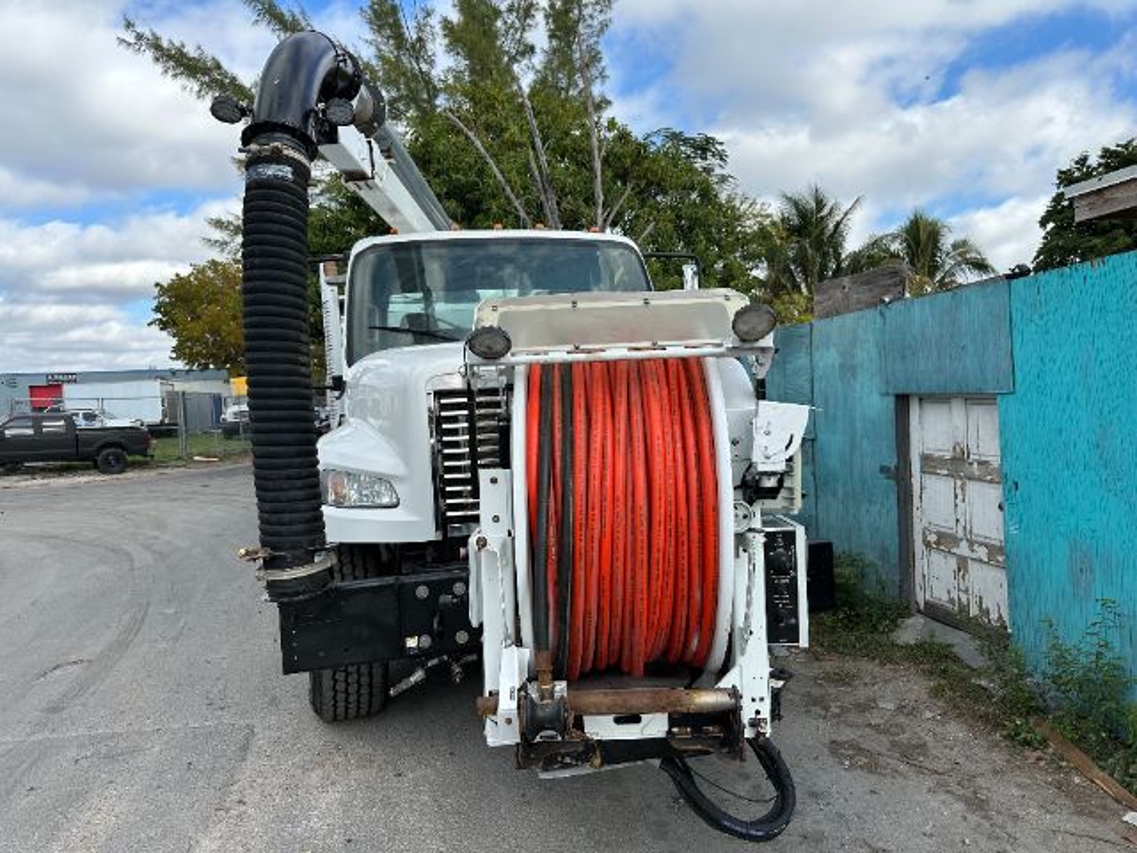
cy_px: 426
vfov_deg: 56.8
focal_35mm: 24
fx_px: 788
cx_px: 568
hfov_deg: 71.6
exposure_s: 1/2469
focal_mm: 6.86
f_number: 1.78
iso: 80
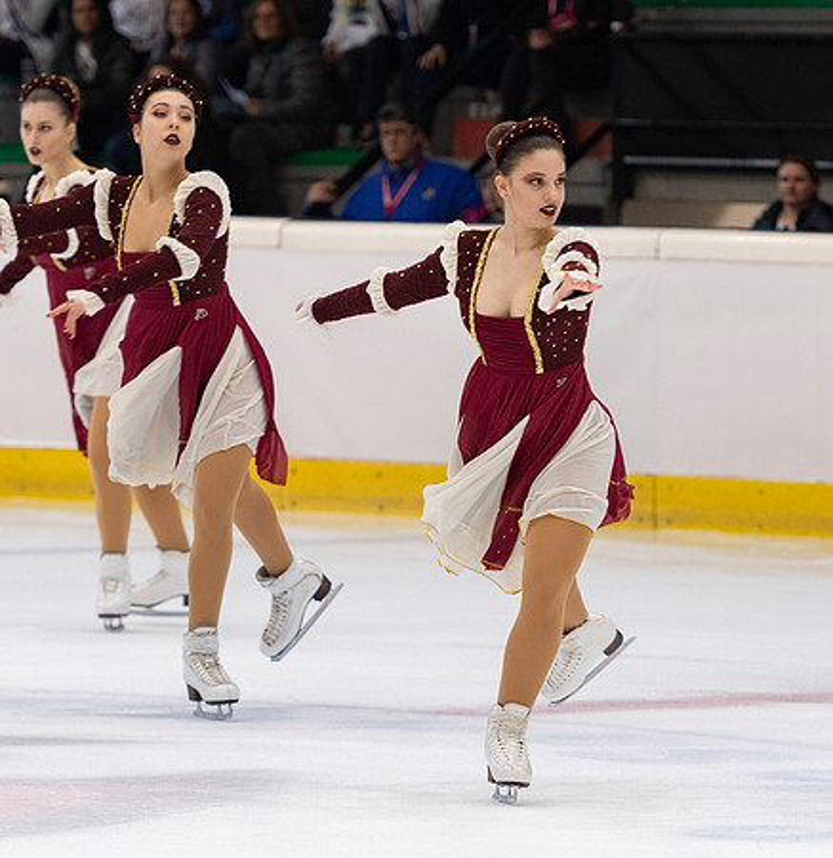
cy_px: 389
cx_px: 547
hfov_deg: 5.1
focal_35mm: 336
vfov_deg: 5.3
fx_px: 9289
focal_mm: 135
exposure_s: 1/250
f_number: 3.5
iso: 800
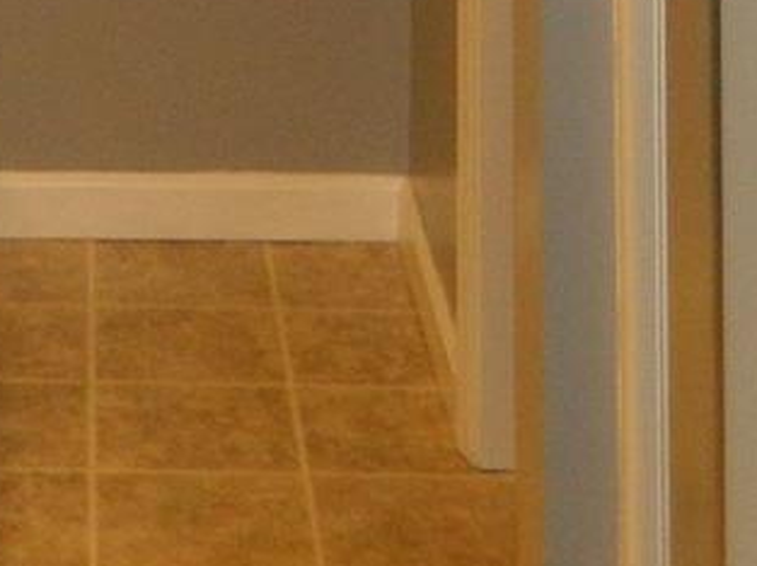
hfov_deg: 15.2
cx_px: 2
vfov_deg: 9.9
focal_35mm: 128
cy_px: -868
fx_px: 2796
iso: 200
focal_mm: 4.5
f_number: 3.1
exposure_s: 1/30
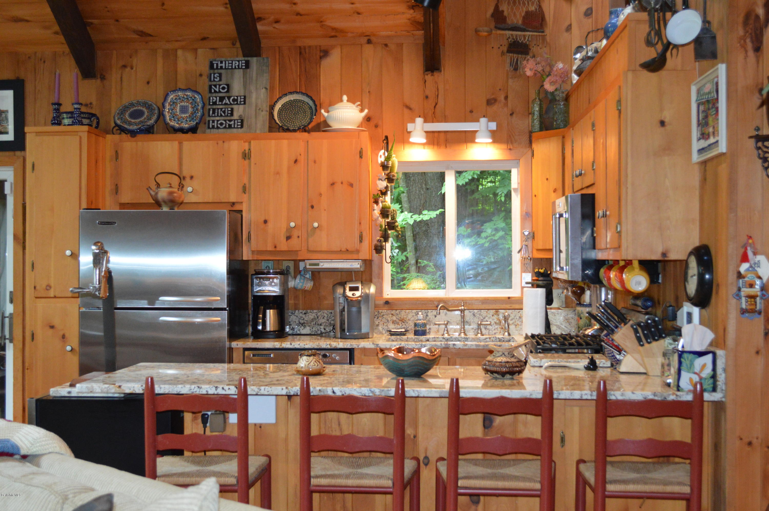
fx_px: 1088
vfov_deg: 26.4
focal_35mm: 51
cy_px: 256
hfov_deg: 38.9
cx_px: 384
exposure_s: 1/60
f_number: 5
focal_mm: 34
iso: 1800
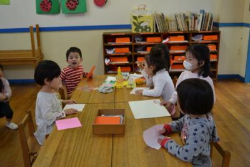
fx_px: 250
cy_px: 84
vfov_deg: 36.9
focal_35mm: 36
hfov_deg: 53.1
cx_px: 125
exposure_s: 1/50
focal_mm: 24
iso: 400
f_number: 4
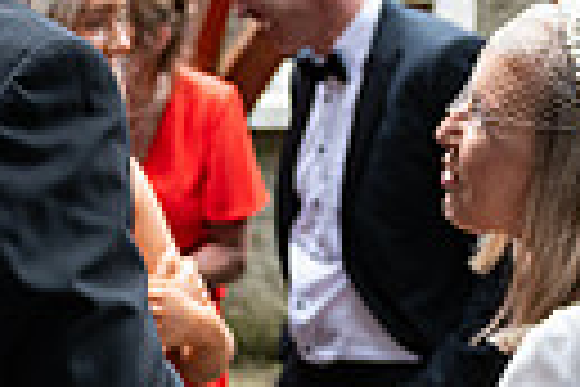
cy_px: 362
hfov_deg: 15.5
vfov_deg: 10.8
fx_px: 2030
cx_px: -175
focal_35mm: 126
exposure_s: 1/160
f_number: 3.5
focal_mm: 28
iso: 400
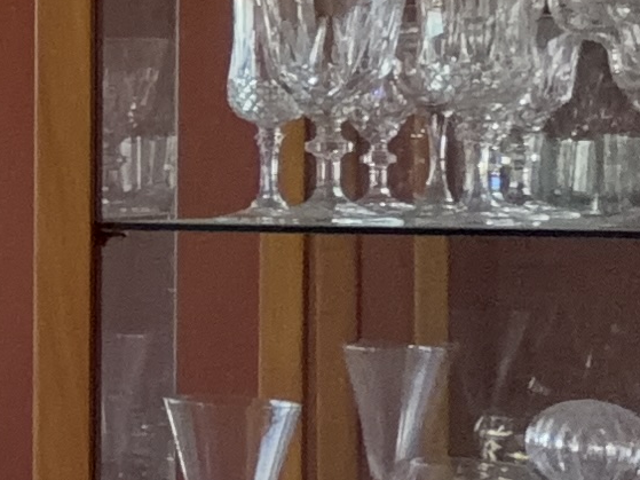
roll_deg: +0.3
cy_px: 176
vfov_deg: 14.6
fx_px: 1867
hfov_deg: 11.7
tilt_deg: -0.1
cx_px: -1224
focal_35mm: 101
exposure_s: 1/50
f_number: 2.2
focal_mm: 2.22
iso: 64
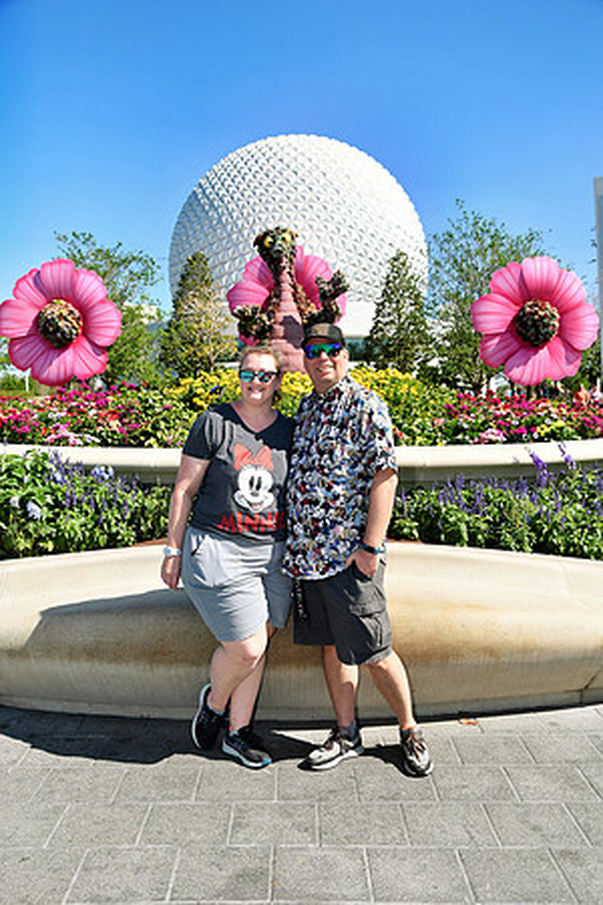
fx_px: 779
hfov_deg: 42.3
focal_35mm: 31
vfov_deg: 60.3
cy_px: 452
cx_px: 302
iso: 100
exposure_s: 1/250
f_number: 9
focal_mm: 21
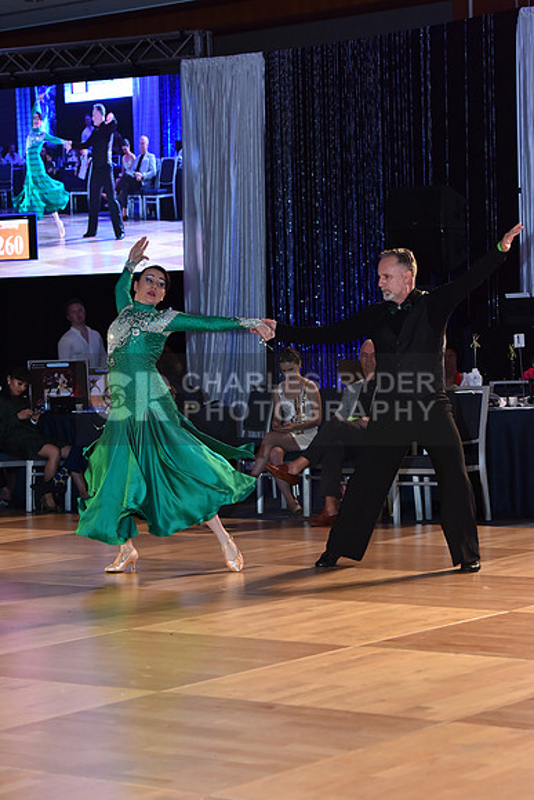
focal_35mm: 92
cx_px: 267
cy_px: 400
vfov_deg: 22.1
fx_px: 2046
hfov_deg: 14.9
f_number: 5
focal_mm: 92
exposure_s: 1/250
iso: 2000
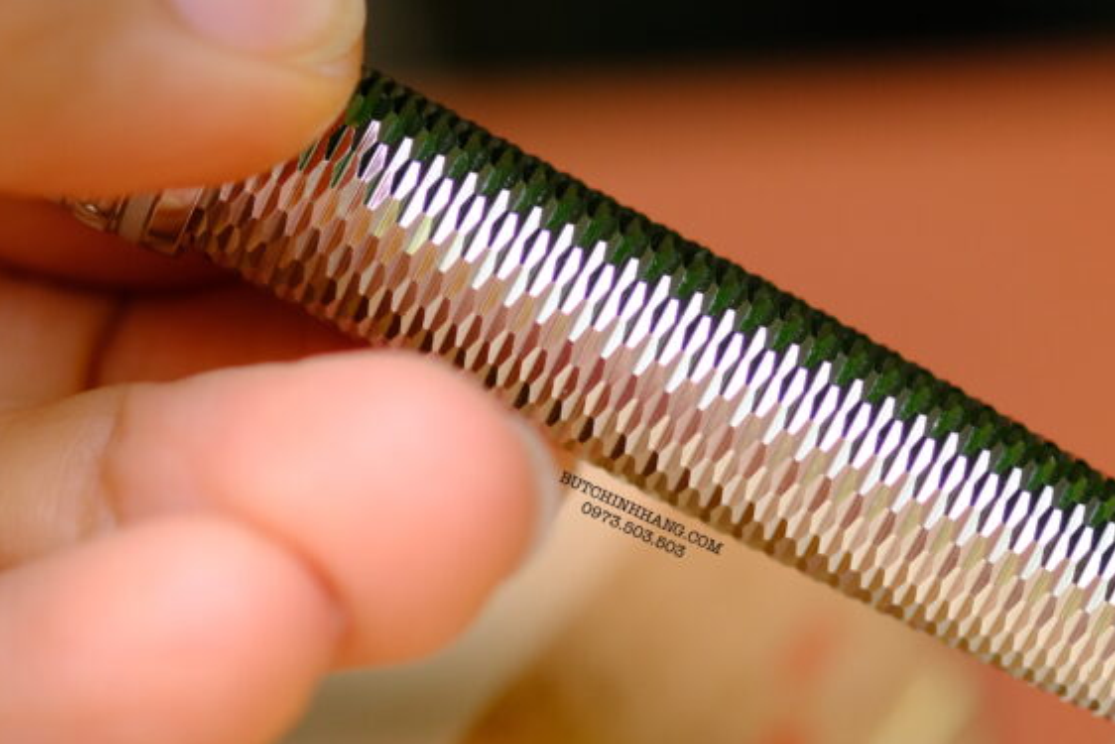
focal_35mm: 164
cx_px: 837
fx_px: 5080
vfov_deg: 8.4
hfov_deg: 12.5
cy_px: 628
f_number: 2.8
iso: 640
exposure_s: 1/320
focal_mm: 60
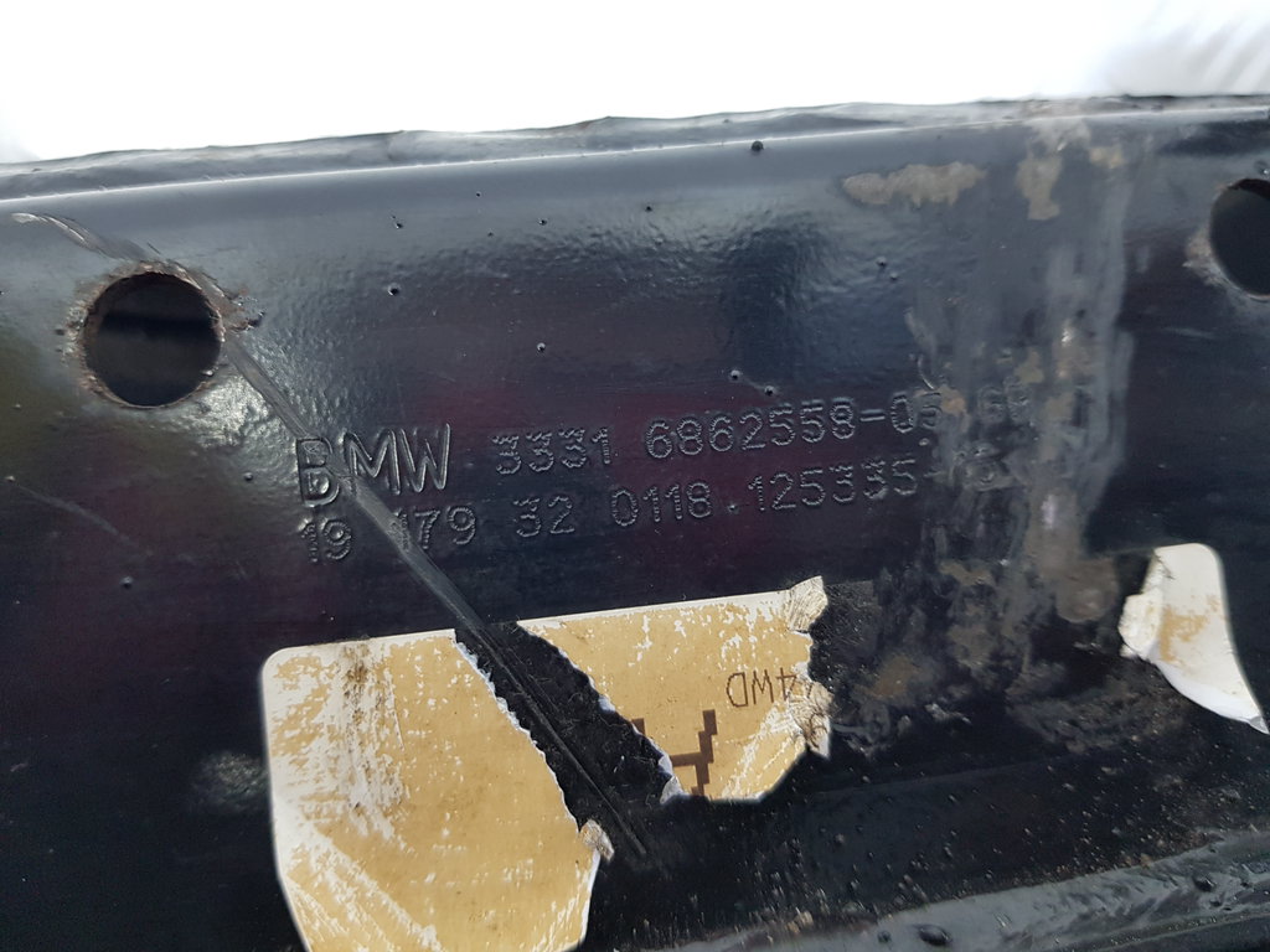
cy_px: 476
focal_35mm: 26
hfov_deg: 67.3
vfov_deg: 53.1
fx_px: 954
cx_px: 635
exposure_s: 1/50
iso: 125
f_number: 1.7
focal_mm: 4.2
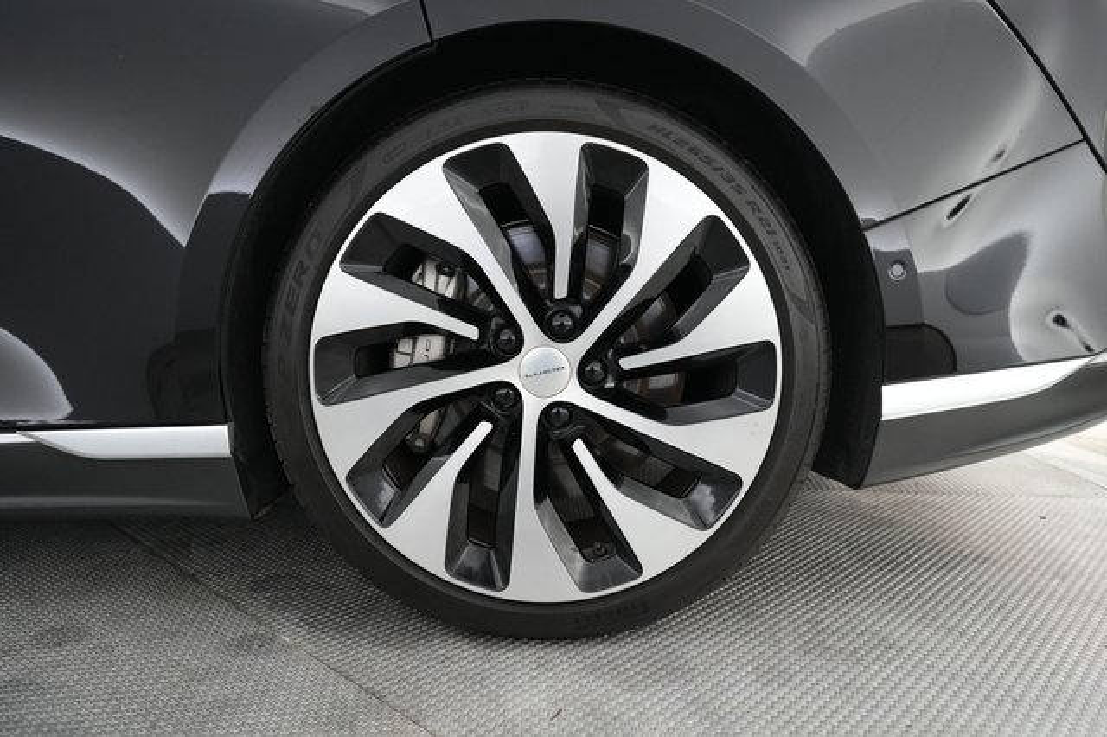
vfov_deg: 51.2
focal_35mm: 25
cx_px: 554
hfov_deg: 71.5
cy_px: 368
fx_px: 768
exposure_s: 1/160
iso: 4000
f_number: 2.8
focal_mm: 25
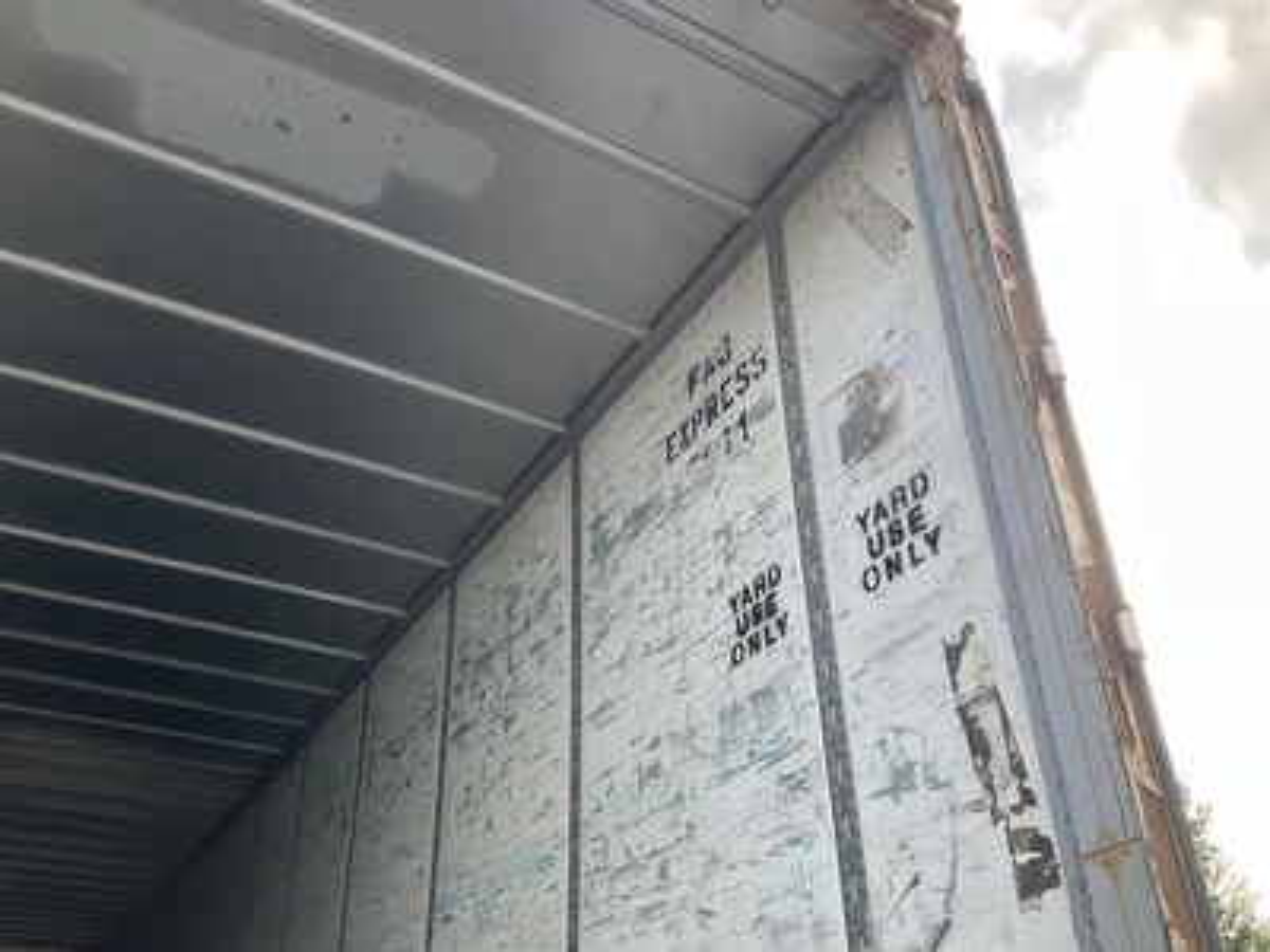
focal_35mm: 29
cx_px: 635
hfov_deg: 61.7
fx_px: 1064
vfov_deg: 48.2
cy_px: 476
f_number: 1.8
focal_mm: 3
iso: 20
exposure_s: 1/213
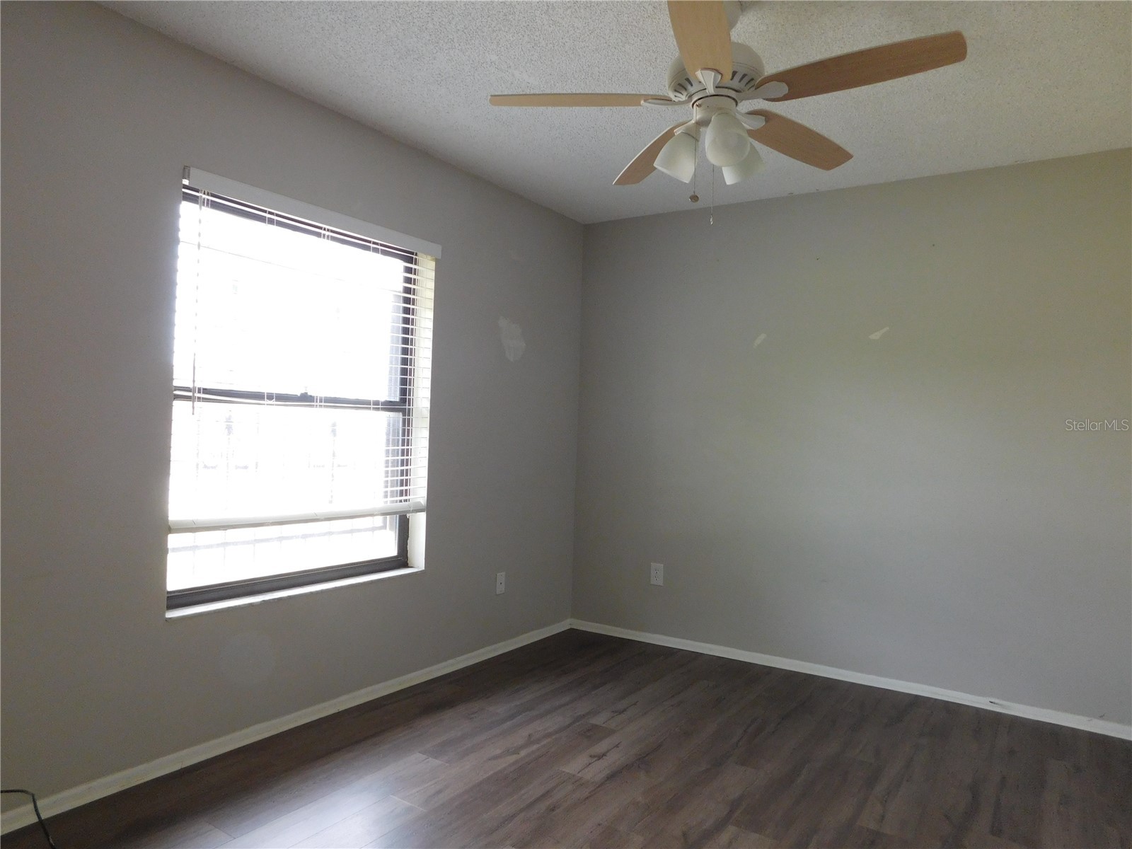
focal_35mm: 23
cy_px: 424
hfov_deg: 73.9
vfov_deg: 58.9
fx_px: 752
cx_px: 566
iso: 220
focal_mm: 4
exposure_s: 1/30
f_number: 3
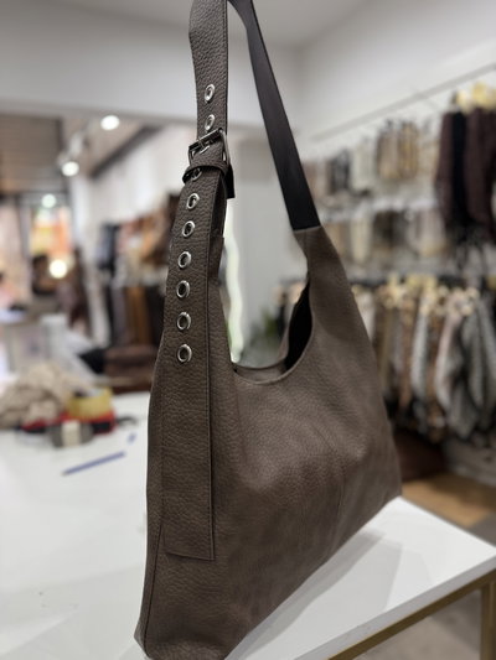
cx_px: 248
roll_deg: +1.4
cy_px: 330
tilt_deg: -7.6
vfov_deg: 71.6
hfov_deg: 56.8
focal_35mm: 24
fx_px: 458
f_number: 1.78
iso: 200
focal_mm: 6.76
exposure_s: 1/100
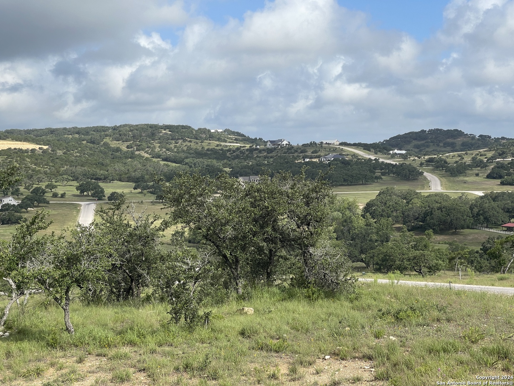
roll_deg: +1.3
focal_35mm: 64
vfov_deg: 22.9
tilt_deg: -1.9
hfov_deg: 30.3
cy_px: 193
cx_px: 257
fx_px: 950
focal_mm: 7.5
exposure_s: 1/1248
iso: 20
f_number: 2.2
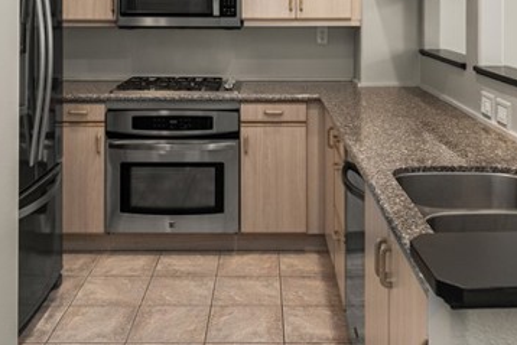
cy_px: 43
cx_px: 235
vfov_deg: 32.0
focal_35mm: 40
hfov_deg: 48.4
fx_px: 575
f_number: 5.6
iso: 80
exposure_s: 1/5
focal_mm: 14
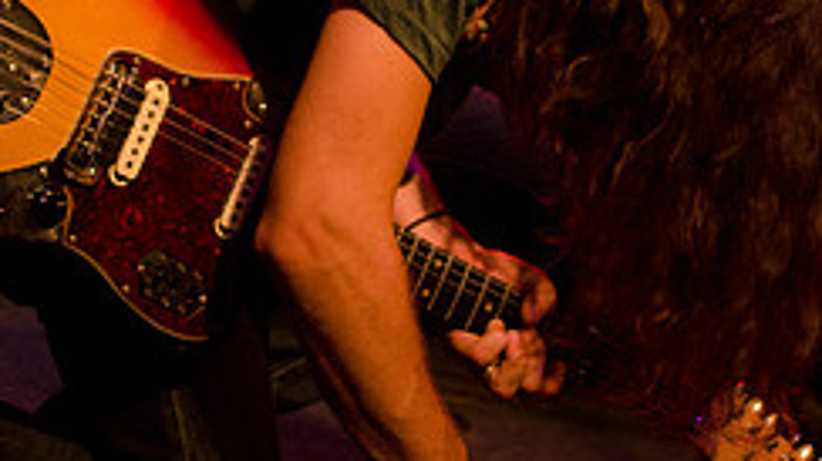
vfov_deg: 9.3
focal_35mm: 130
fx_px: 2837
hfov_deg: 16.5
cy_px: 141
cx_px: 323
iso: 1600
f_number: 2.8
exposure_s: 1/50
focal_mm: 35
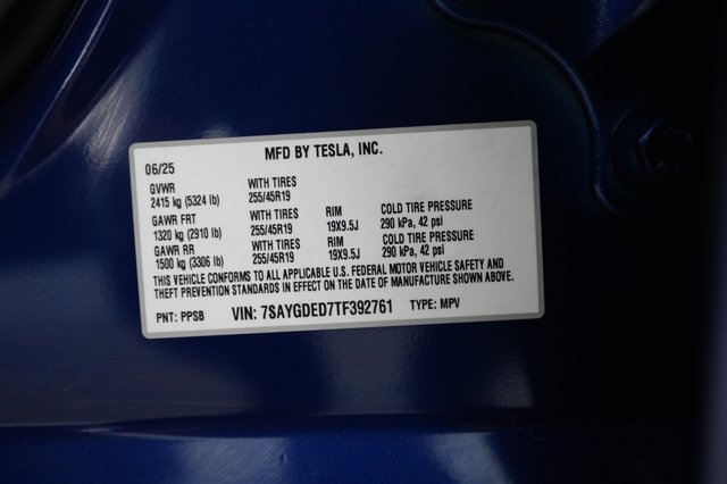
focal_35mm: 28
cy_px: 242
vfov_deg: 46.4
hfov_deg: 65.5
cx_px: 364
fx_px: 565
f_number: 2.8
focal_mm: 28
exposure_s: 1/60
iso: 3200
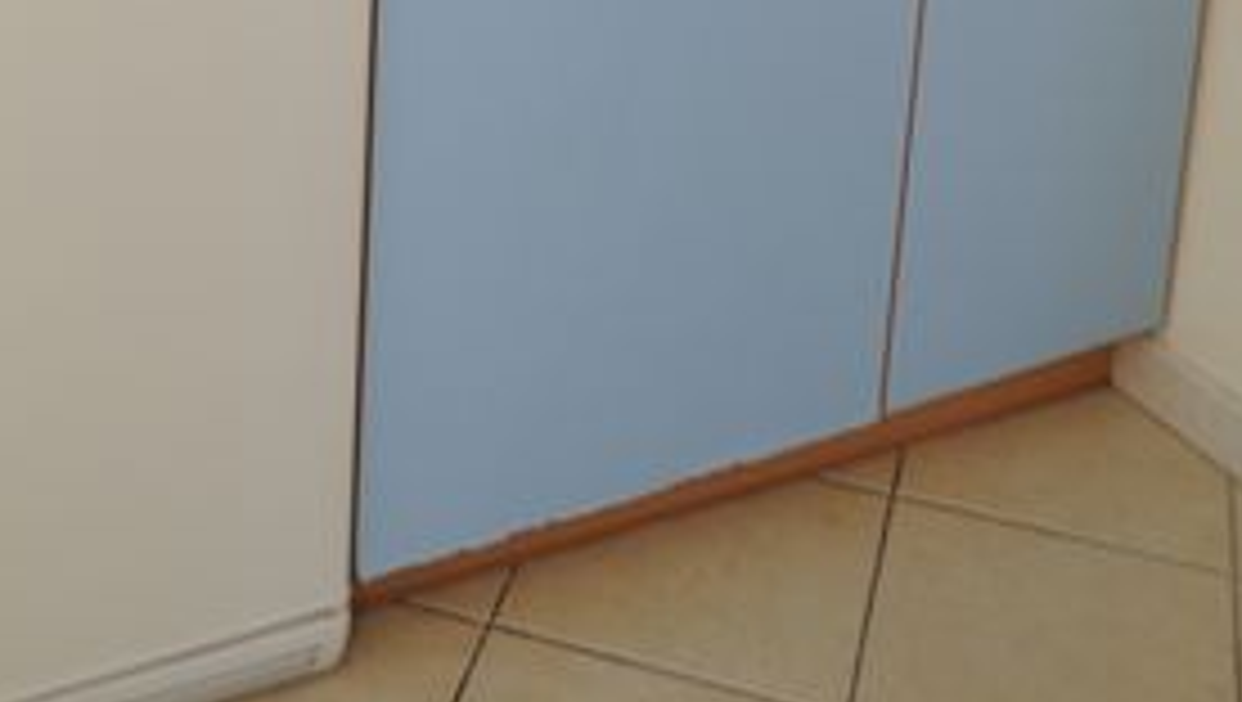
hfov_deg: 28.6
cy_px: -722
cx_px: 340
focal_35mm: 73
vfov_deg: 13.9
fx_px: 2407
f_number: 5
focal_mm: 20
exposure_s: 1/60
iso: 200
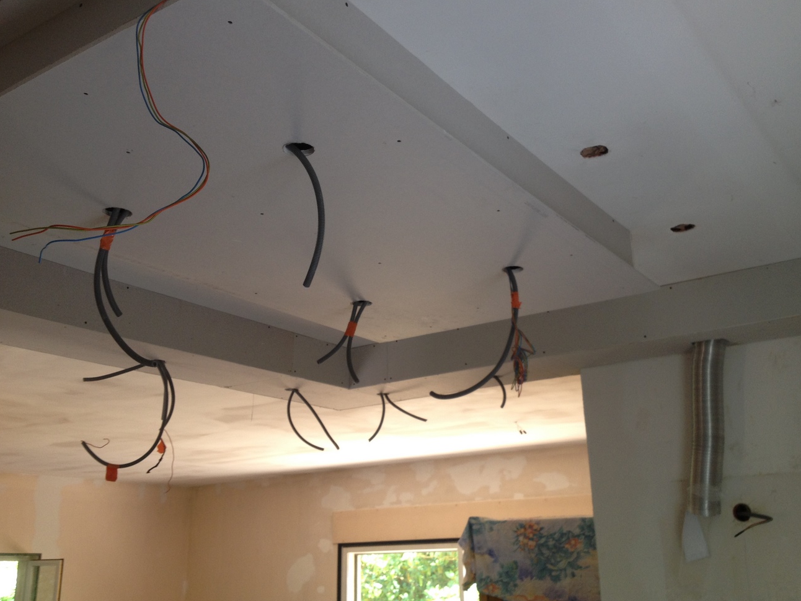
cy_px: 273
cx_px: 420
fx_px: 902
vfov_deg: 36.8
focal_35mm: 39
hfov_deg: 47.8
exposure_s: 1/30
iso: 50
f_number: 2.4
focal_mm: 4.28
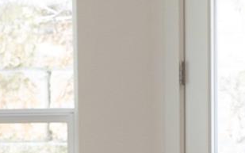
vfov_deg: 5.5
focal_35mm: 236
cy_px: 268
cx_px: 104
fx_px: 1575
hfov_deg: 8.9
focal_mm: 35
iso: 1250
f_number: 4
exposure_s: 1/320
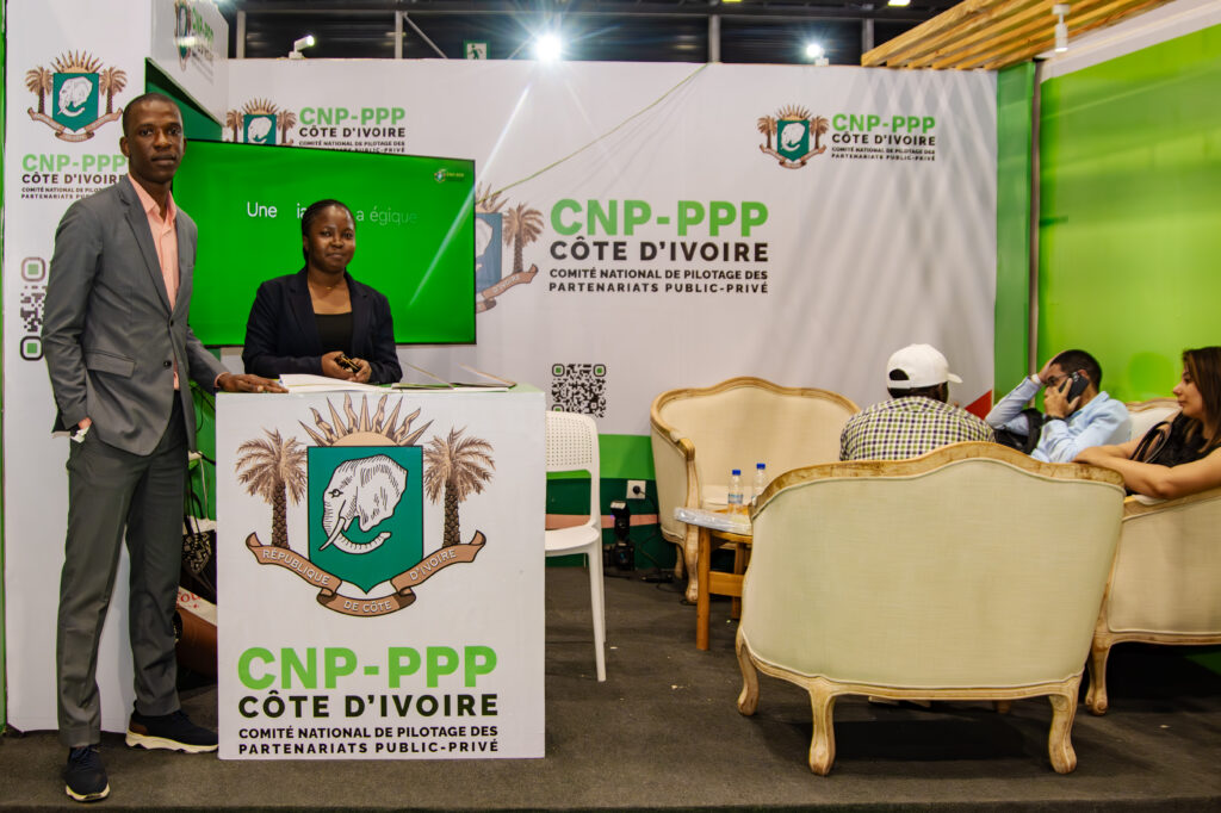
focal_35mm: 36
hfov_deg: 53.1
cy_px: 406
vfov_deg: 36.8
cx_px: 610
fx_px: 1221
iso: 1000
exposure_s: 1/200
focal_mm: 24
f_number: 4
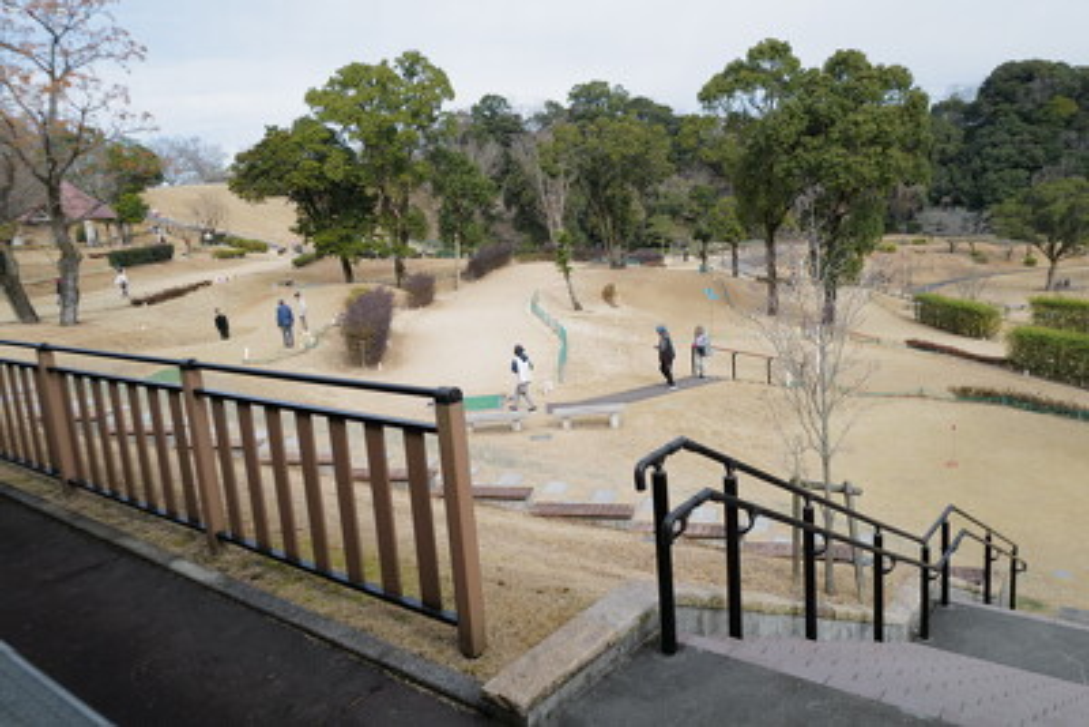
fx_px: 847
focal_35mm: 28
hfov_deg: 65.5
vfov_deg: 46.4
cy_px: 364
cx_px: 544
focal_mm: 28
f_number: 4.5
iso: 100
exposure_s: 1/320
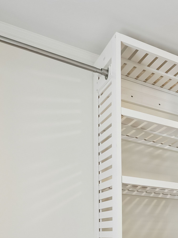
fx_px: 528
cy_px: 243
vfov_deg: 24.1
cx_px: 286
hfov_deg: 16.9
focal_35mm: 77
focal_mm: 24
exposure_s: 1/50
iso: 640
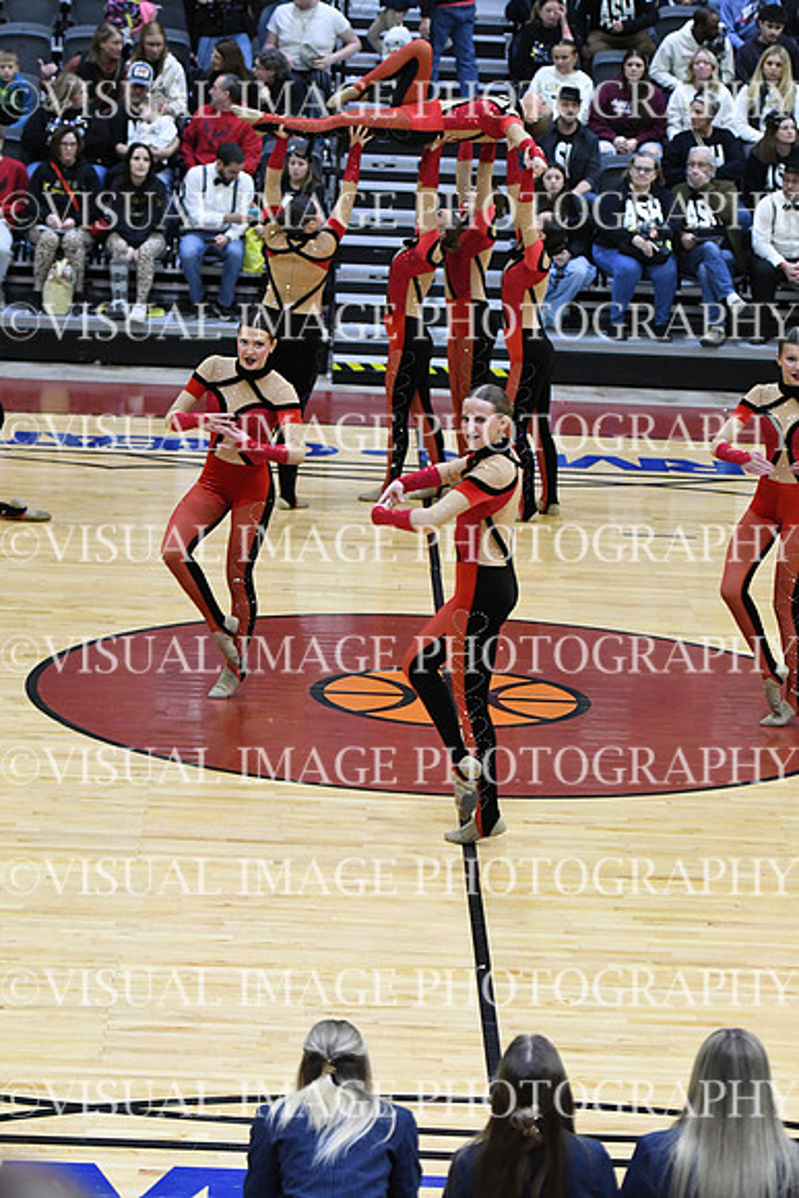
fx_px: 4225
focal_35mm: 127
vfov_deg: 16.1
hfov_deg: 10.8
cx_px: 400
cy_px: 599
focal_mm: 85
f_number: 2.8
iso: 3200
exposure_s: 1/400
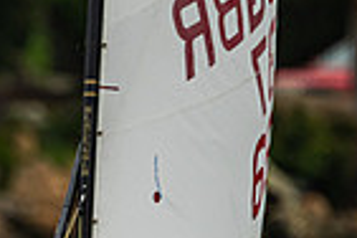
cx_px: -206
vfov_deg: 0.6
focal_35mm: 2233
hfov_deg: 0.9
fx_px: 22142
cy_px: 321
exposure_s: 1/3200
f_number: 5.6
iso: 320
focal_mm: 400
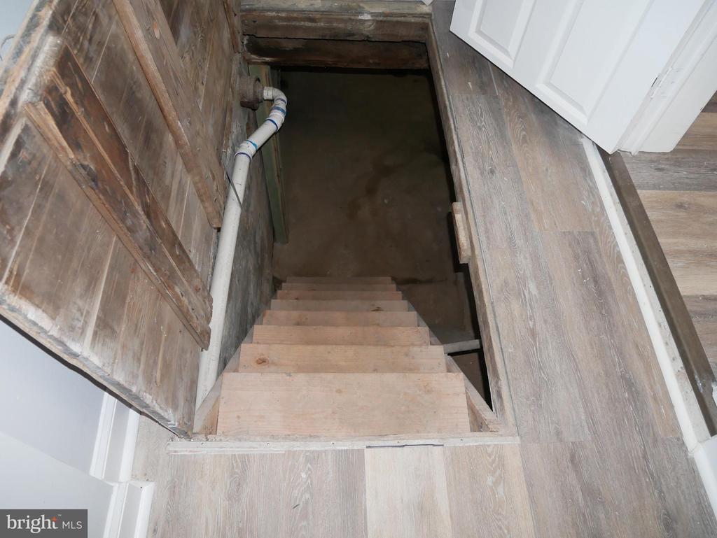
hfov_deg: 71.6
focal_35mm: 24
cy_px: 269
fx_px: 497
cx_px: 358
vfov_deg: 56.9
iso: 800
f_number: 3.5
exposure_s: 1/60
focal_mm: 12
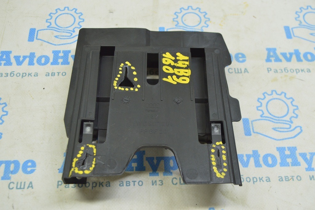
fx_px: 393
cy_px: 105
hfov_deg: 43.6
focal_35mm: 45
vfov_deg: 29.8
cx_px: 158
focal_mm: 30
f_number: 5.6
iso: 400
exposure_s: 1/20
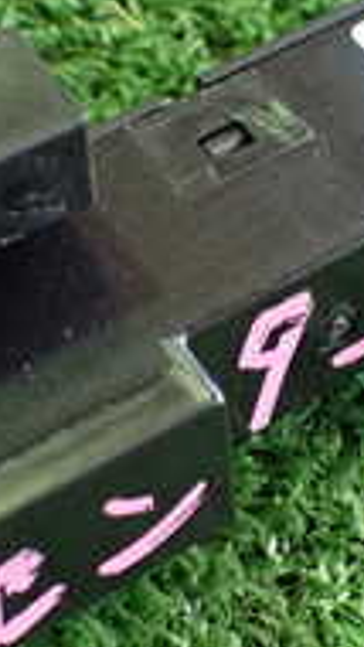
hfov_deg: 11.7
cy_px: 351
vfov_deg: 20.7
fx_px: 1766
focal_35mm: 103
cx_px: 293
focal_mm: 5.4
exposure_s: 1/80
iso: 800
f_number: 2.3
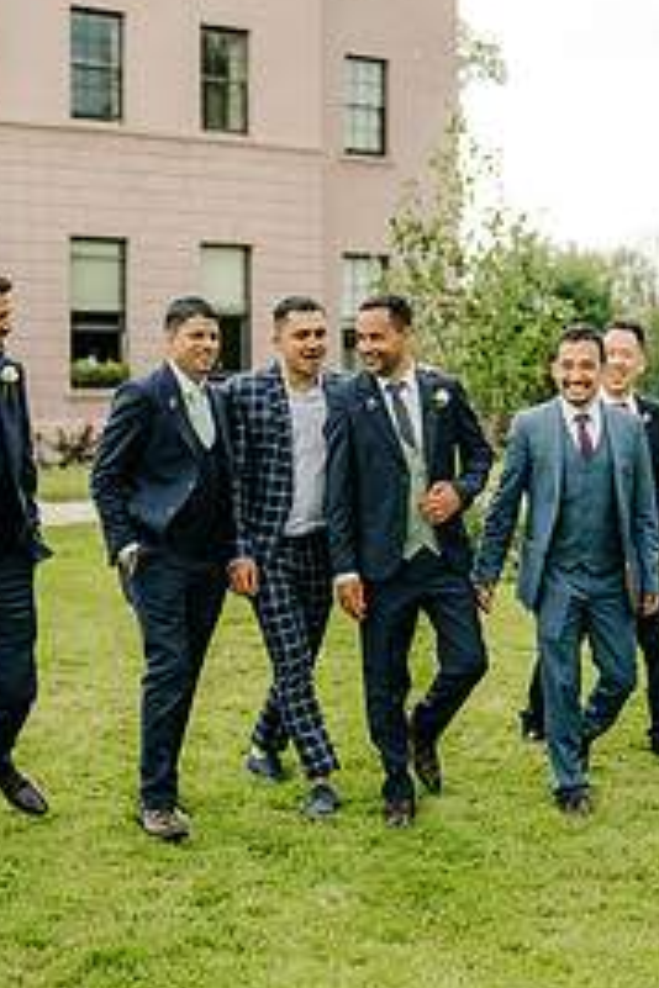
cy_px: 418
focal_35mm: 59
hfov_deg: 23.0
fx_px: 1620
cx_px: 348
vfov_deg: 33.9
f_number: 1.6
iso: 100
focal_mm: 35
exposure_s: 1/640
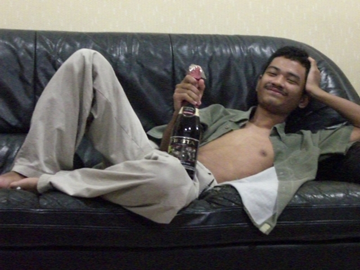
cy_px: 135
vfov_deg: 18.4
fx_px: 832
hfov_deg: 24.4
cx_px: 180
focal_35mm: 80
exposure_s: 1/15
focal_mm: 13.23
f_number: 4.4
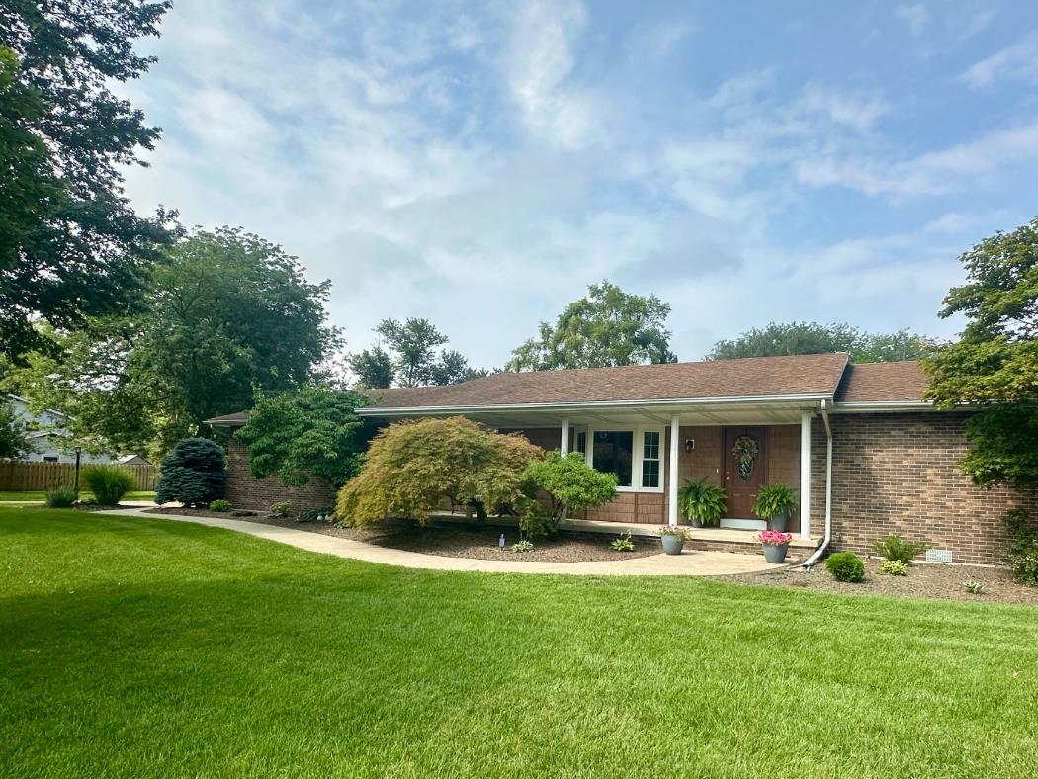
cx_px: 599
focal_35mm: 20
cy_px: 454
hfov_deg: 81.2
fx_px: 600
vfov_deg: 65.6
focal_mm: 2.22
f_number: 2.2
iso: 50
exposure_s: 1/1742
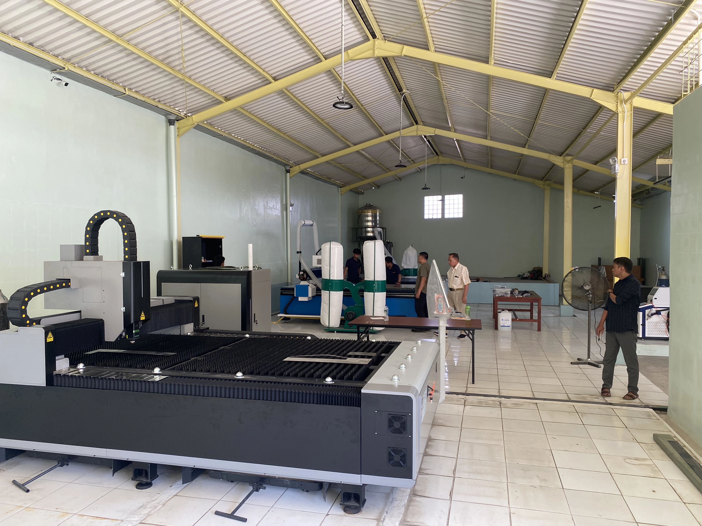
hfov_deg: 67.3
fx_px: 527
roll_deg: -0.9
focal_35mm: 26
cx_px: 351
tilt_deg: -2.3
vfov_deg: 53.1
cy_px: 263
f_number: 1.8
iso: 80
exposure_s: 1/121
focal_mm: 4.25
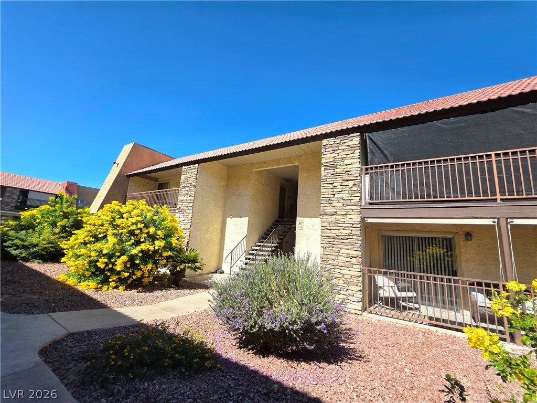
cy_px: 202
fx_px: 202
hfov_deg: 106.2
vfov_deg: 89.9
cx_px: 268
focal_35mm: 13
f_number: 1.9
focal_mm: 2.2
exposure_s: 1/2000
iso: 50
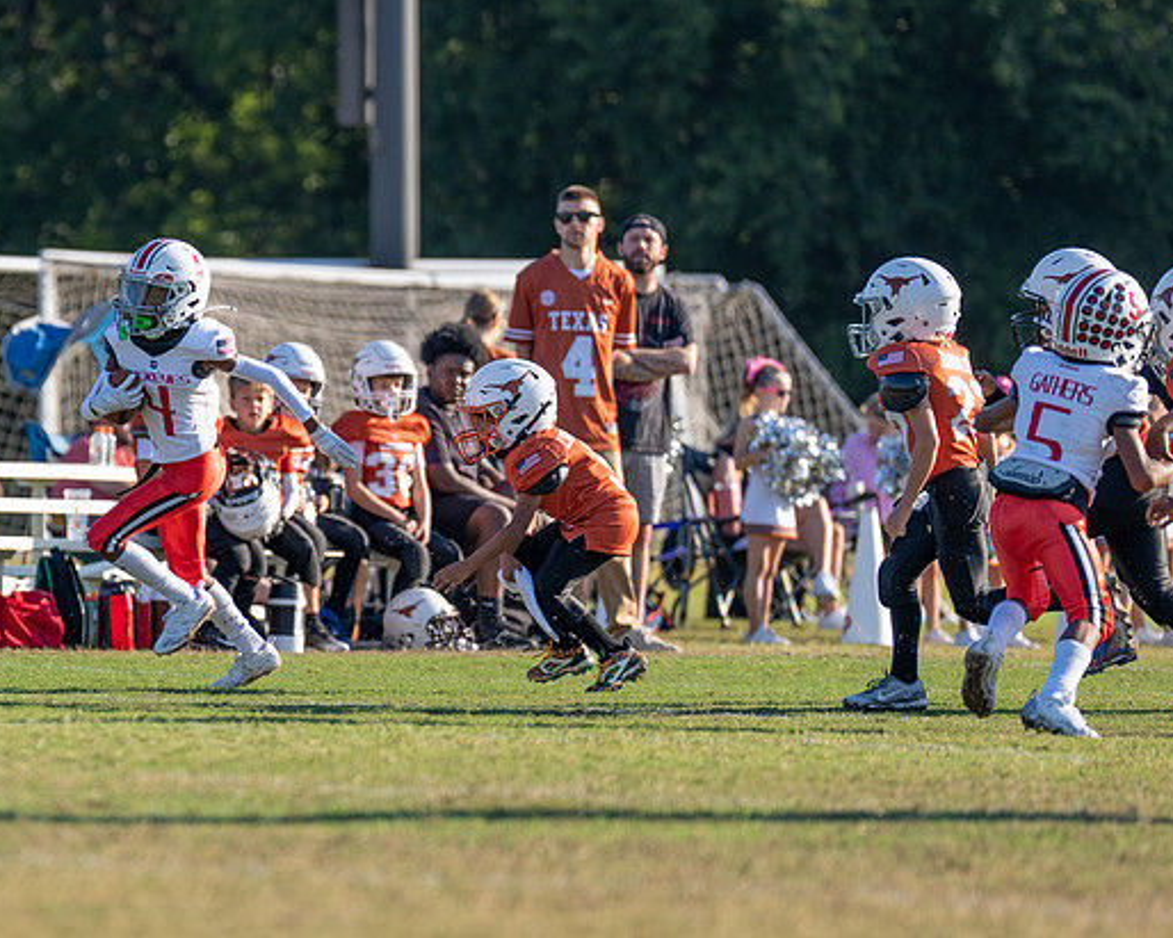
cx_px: 131
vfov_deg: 3.8
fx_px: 13988
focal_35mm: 403
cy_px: 482
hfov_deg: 4.8
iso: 100
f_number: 2.8
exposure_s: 1/1250
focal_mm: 200
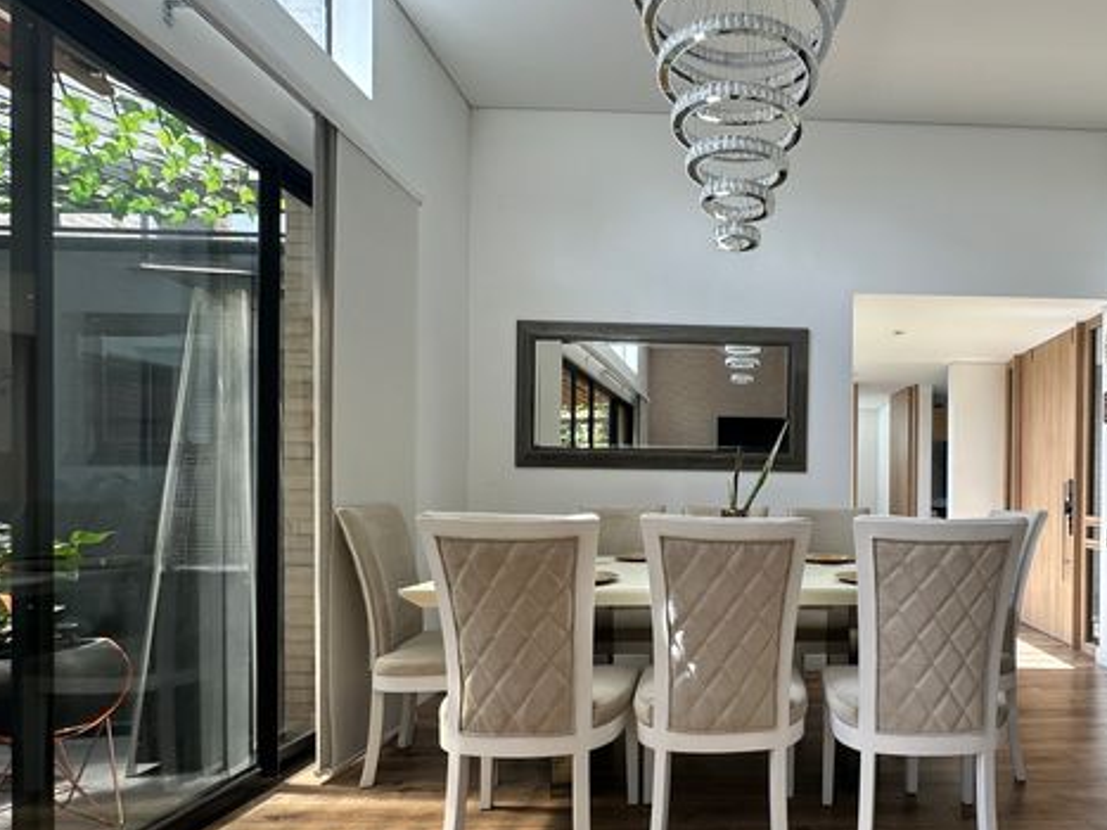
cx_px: 776
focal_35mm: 20
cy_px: 503
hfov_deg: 77.9
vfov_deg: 65.3
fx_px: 639
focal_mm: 2.22
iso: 40
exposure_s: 1/132
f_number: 2.2
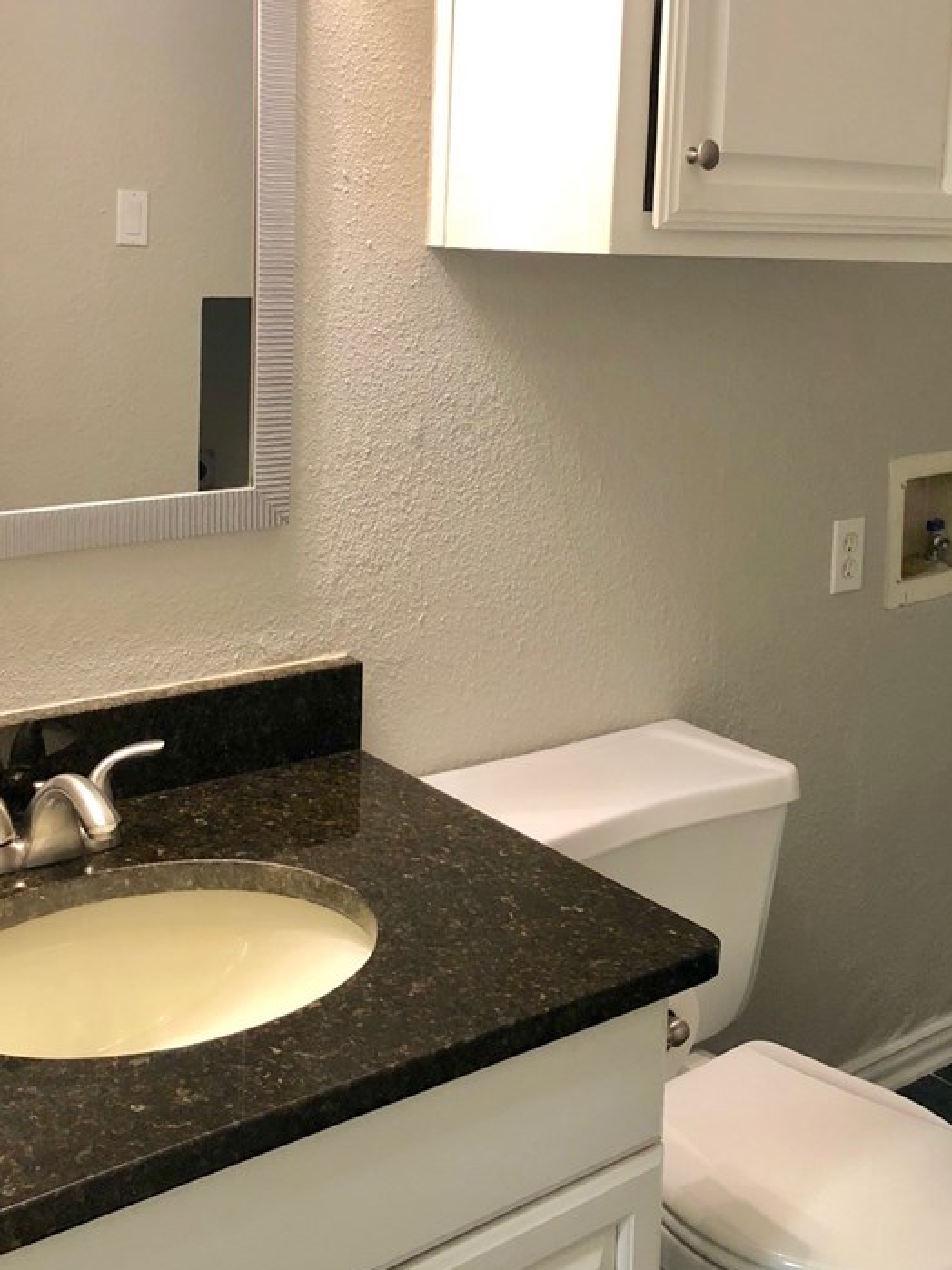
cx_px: 436
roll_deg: -1.3
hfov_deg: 35.1
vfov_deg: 45.0
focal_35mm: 41
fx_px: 1504
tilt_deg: -5.3
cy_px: 405
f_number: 1.8
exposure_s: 1/15
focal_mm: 4
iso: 100
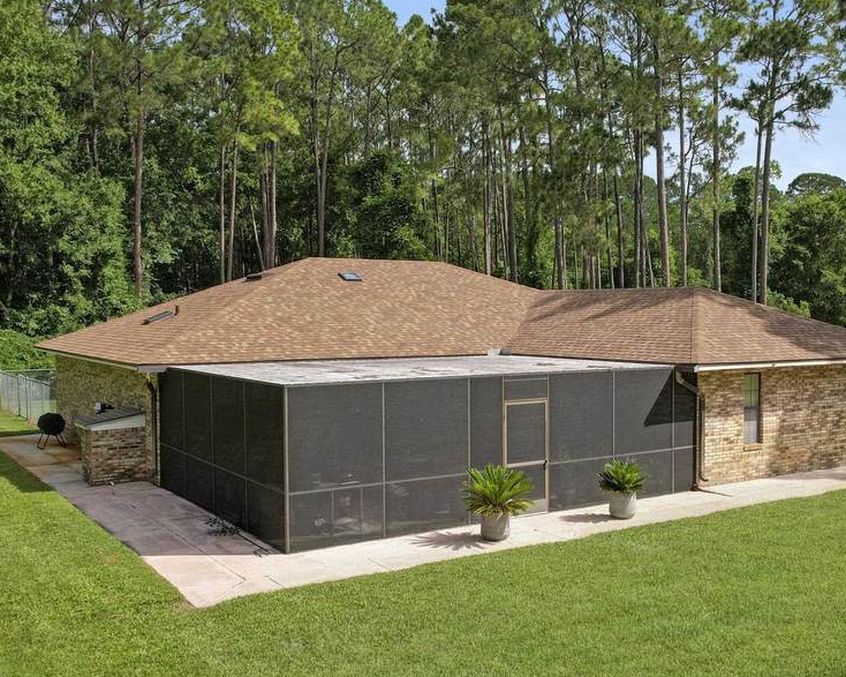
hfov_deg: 49.5
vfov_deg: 40.9
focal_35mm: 36
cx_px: 557
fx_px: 901
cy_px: 411
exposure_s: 1/240
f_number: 2.8
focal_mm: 8.38
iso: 110
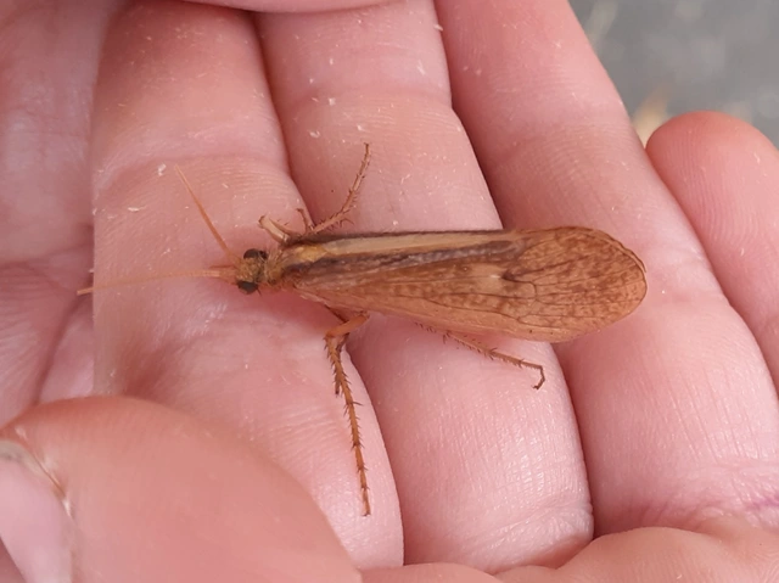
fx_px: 607
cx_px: 390
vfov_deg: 51.3
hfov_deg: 65.4
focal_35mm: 27
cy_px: 292
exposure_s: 1/50
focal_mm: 3.6
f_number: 1.9
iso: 64
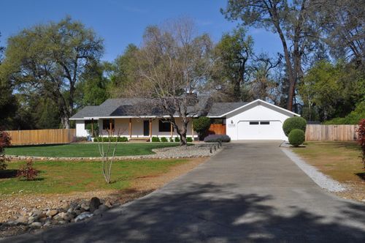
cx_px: 182
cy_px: 122
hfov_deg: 49.6
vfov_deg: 34.1
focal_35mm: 39
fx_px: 395
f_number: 11
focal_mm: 26
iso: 200
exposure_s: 1/500
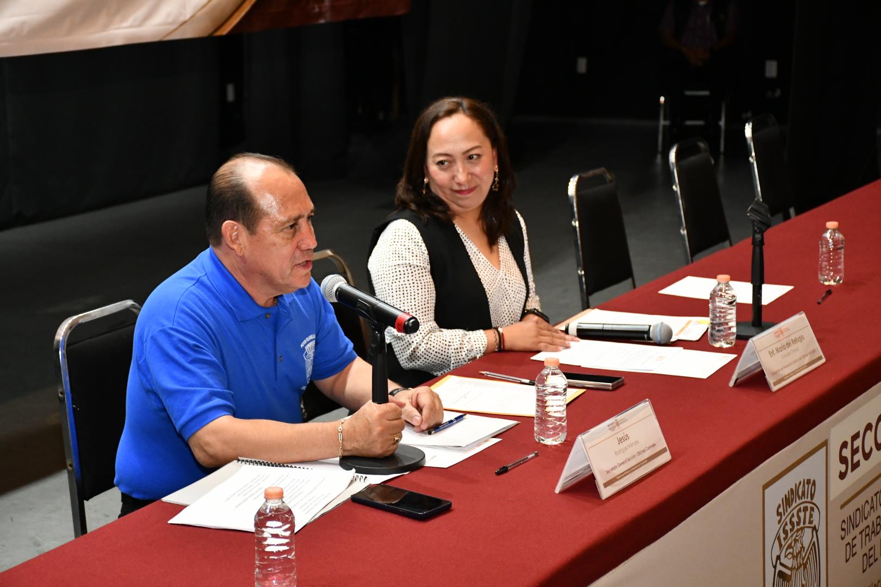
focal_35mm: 75
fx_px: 1835
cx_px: 440
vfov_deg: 18.2
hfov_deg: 27.0
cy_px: 294
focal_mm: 50
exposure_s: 1/60
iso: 2500
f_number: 4.8
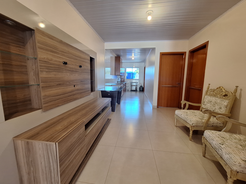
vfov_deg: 89.9
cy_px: 92
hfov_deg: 106.2
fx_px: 92
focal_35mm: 13
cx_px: 123
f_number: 2.2
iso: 160
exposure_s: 1/40
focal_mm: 1.74
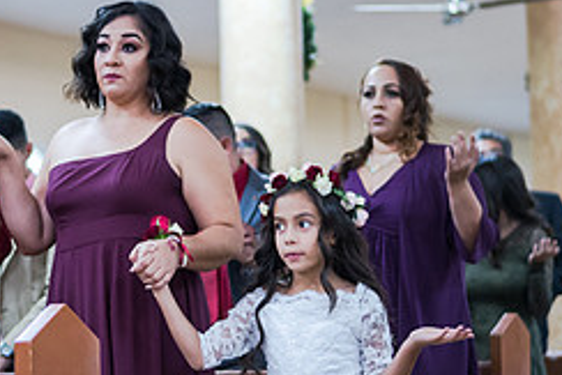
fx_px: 1859
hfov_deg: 17.1
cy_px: 250
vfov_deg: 11.5
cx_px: 175
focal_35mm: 119
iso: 1600
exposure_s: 1/200
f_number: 1.8
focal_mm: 50
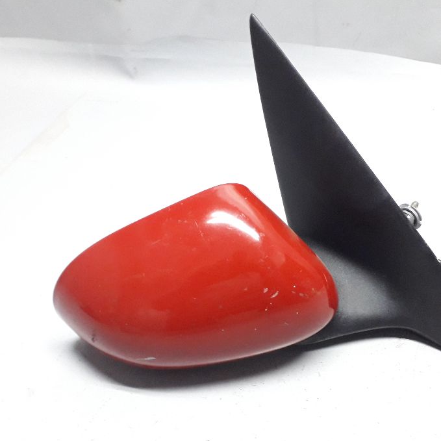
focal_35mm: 36
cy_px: 236
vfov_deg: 46.0
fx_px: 519
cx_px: 229
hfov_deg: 46.0
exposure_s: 1/25
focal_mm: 3.6
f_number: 1.9
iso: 320
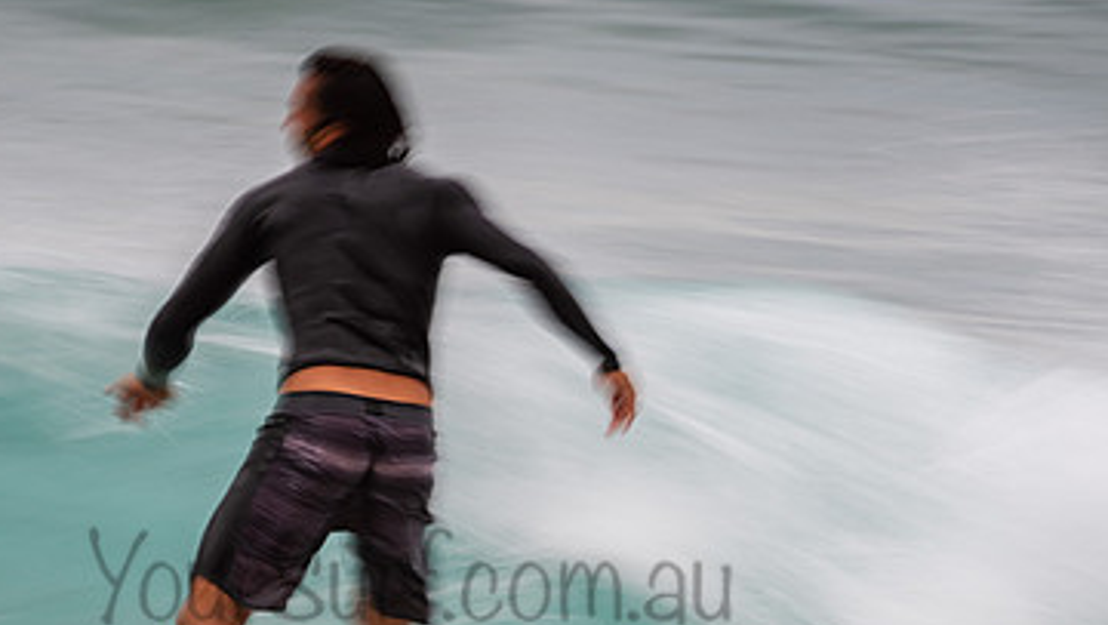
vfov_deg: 1.4
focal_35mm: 843
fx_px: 24782
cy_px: 550
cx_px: 406
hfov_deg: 2.6
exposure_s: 1/20
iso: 64
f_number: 11
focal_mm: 500
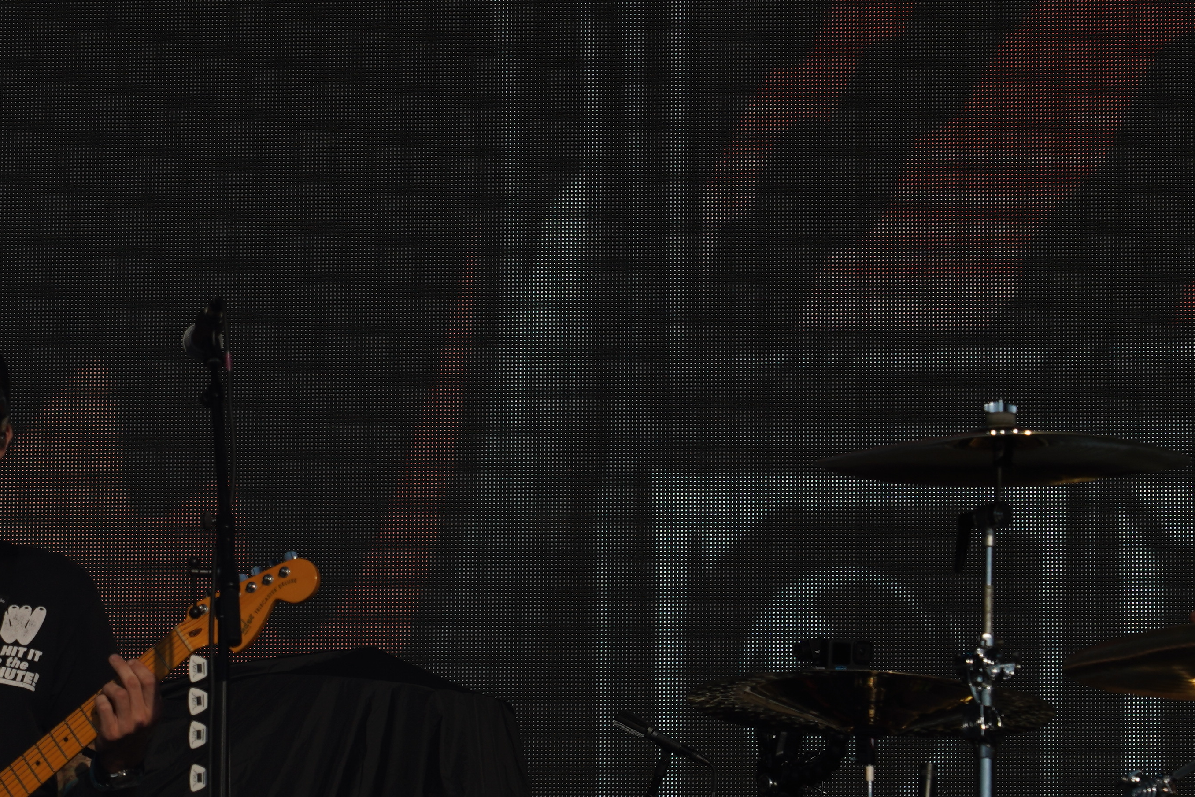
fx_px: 7635
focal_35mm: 230
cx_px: 105
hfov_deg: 8.9
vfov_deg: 6.0
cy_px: 645
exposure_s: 1/1250
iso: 100
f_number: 8
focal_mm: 104
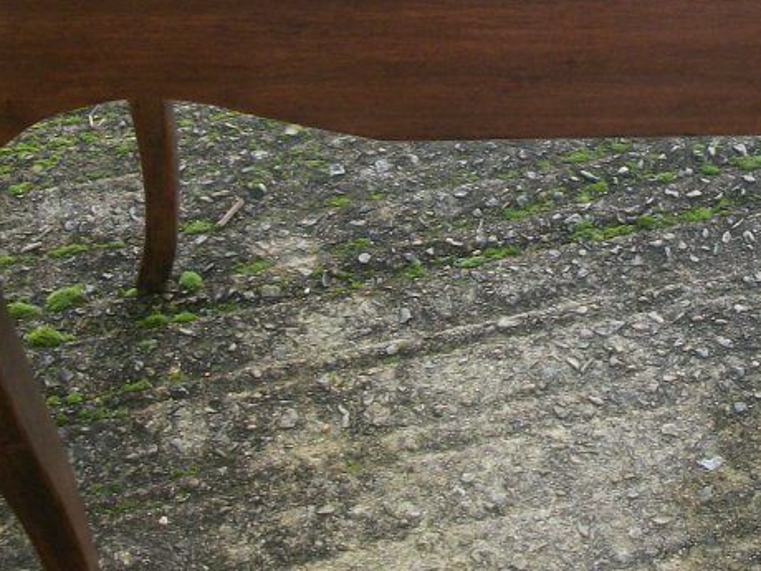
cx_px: 601
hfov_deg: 21.8
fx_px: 1957
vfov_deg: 16.5
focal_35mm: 89
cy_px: 121
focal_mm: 5.7
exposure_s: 1/60
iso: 80
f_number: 2.9
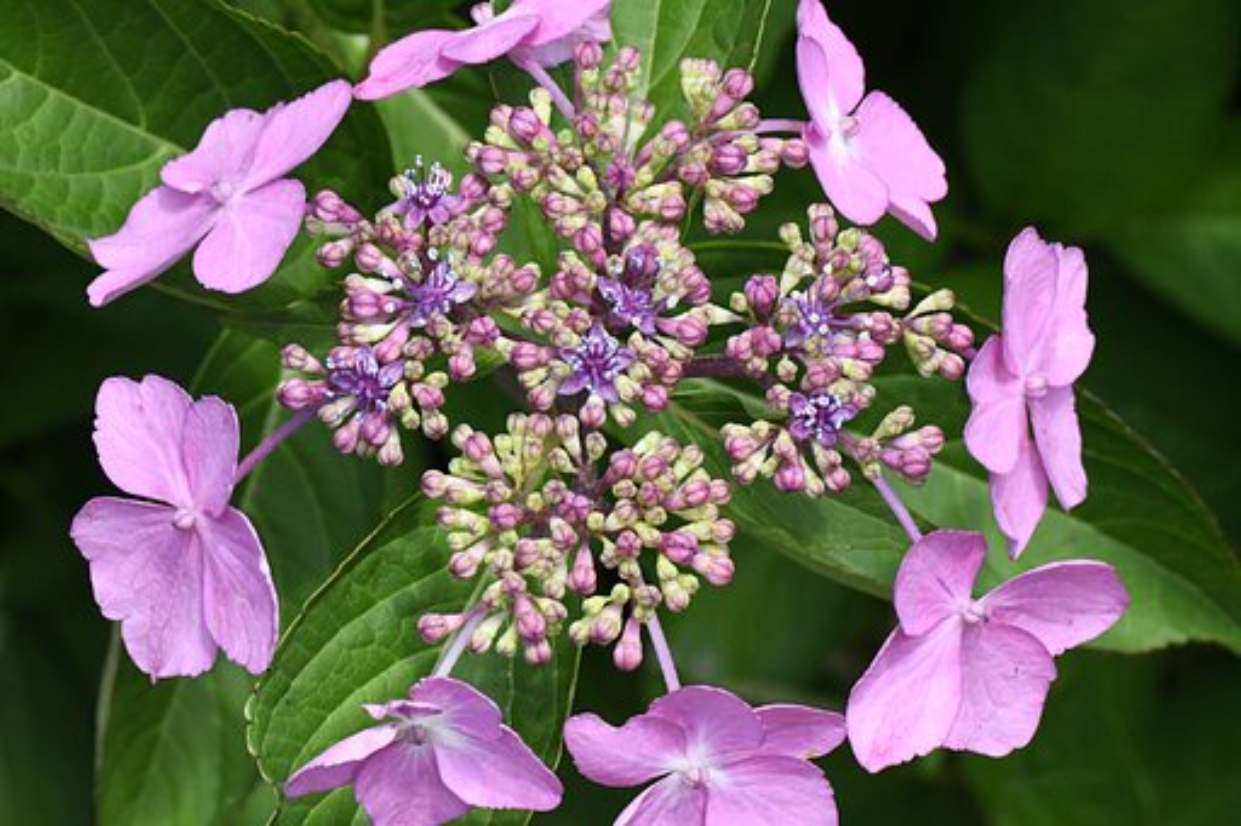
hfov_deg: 15.2
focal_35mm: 135
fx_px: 4652
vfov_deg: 10.2
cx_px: 620
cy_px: 413
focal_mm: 90
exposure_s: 1/4000
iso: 8000
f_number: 16
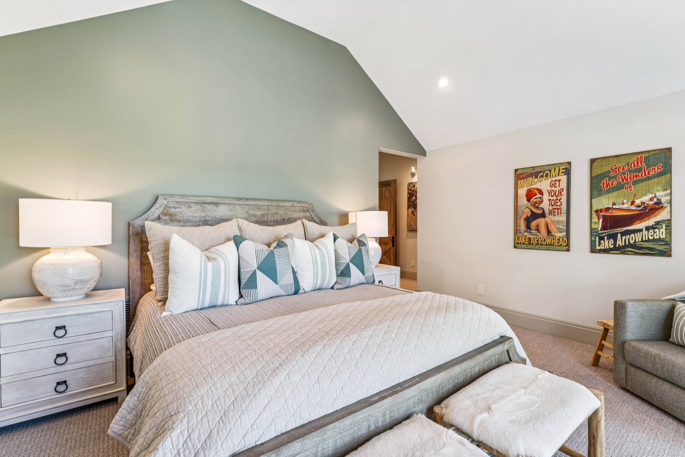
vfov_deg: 73.1
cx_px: 342
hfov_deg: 96.0
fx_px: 308
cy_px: 228
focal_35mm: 16
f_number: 13
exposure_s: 1/2.5
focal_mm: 16.2
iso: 100
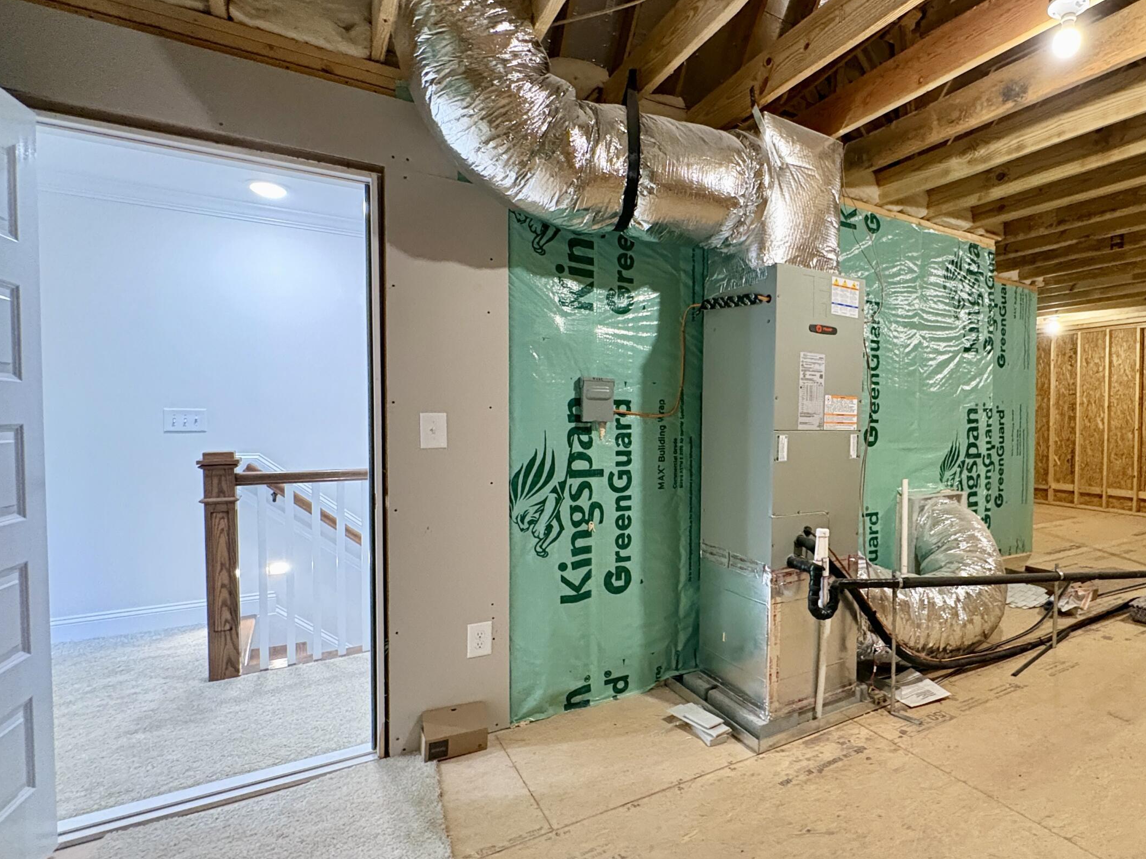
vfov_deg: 66.0
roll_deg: +0.0
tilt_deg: -1.2
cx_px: 799
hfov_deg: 78.0
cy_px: 435
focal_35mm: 20
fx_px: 662
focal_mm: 2.22
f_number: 2.2
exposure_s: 1/40
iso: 800
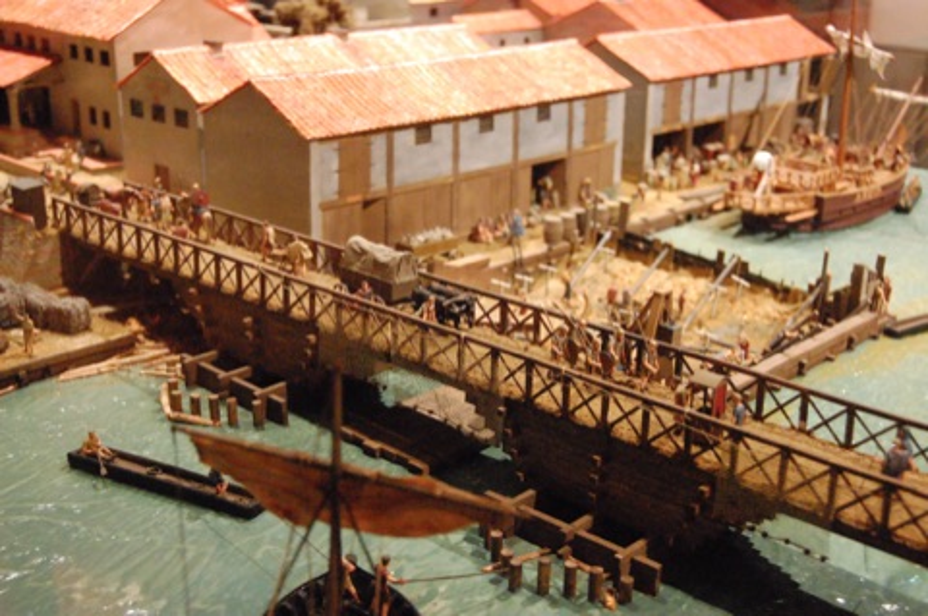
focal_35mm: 46
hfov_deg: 42.4
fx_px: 1197
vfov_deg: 28.9
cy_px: 308
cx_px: 464
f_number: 6.3
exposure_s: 1/13
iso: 3200
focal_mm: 31
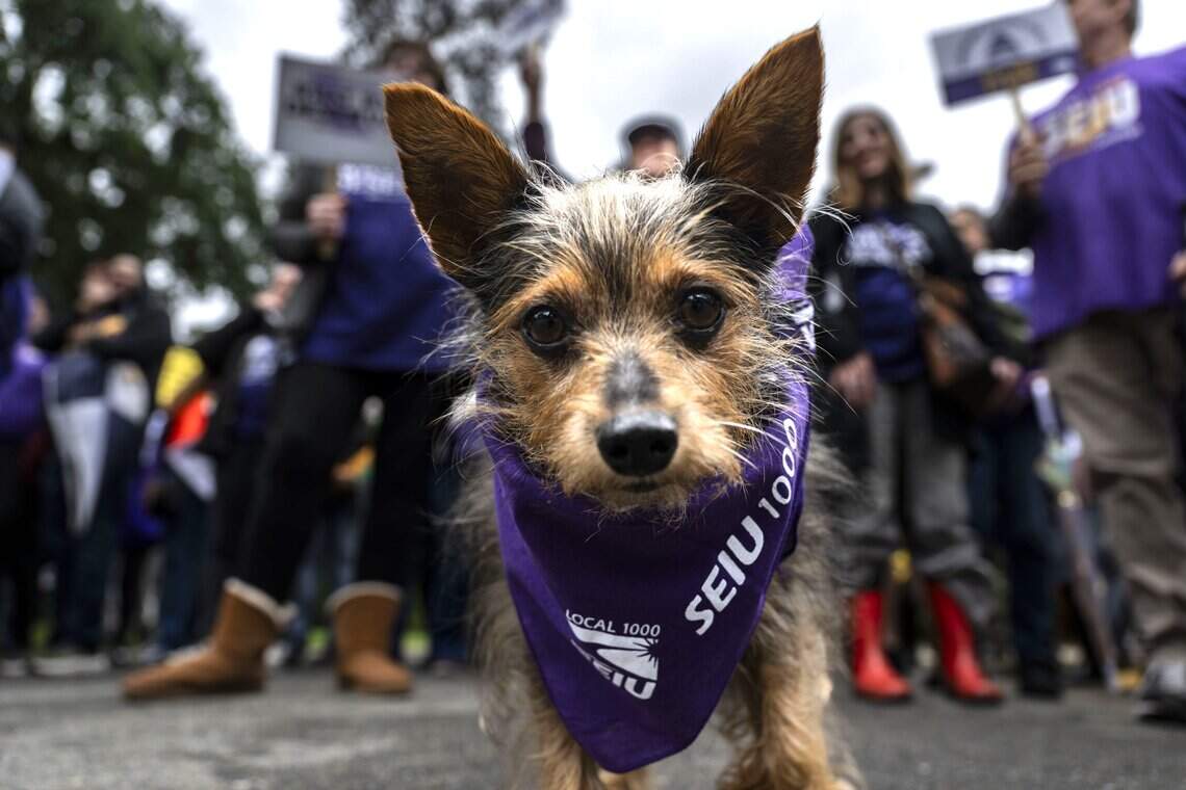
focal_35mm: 24
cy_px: 395
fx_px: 791
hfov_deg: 73.7
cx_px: 593
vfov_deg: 53.1
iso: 125
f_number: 4
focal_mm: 24
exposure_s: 1/320
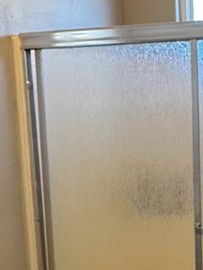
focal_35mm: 71
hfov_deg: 20.1
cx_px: 199
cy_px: 193
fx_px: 555
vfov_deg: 27.1
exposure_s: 1/120
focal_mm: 2.22
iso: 250
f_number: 2.2
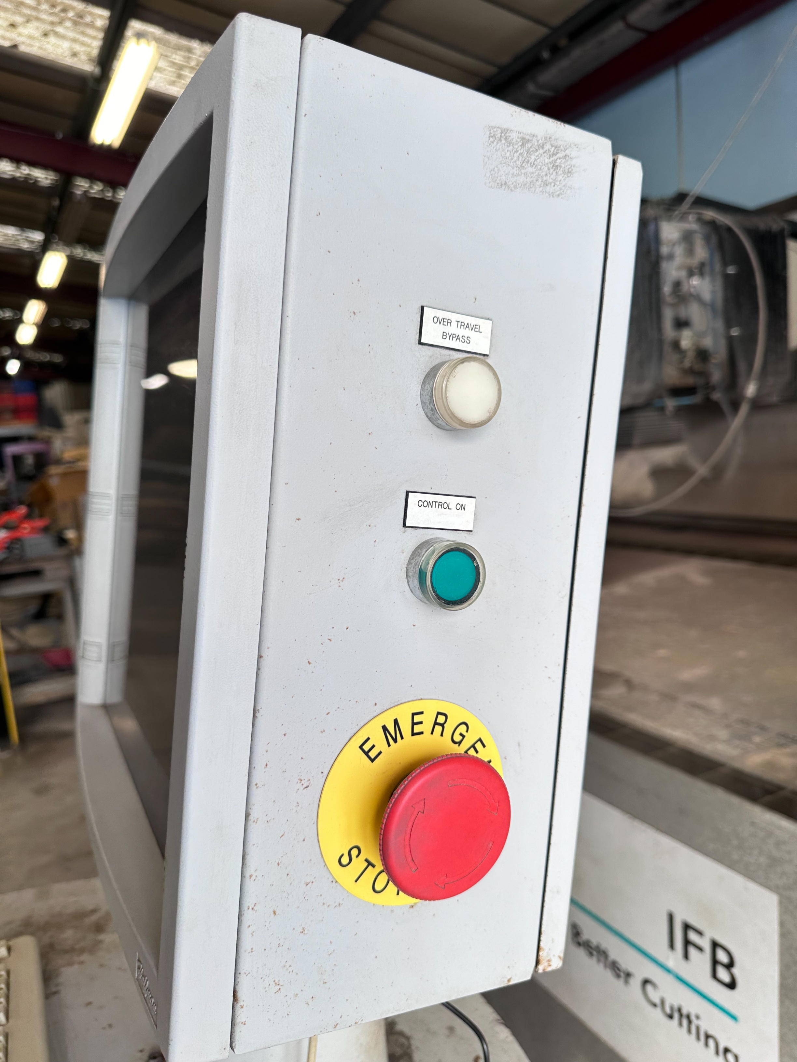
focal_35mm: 24
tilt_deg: -6.1
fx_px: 737
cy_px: 531
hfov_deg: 56.8
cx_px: 398
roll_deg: +4.1
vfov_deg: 71.6
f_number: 1.78
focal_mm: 6.86
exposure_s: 1/116
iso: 50
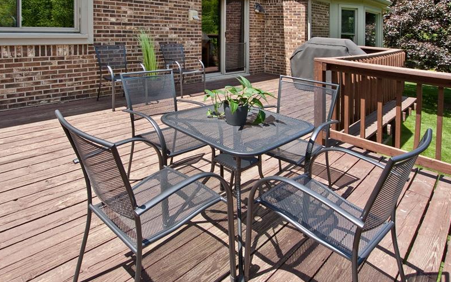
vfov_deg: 59.6
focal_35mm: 20
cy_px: 139
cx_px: 197
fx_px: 246
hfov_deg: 84.7
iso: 160
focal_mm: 10
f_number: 11
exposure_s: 1/125
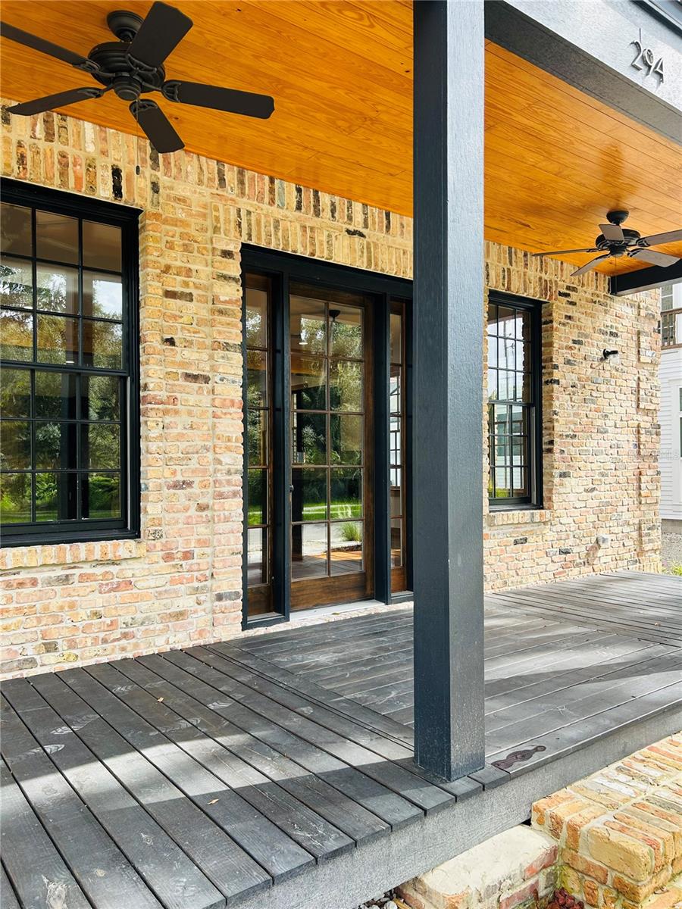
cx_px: 341
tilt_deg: -1.9
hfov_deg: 53.1
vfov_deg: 67.3
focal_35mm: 26
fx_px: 683
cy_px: 454
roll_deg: -0.4
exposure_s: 1/374
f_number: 1.5
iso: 50
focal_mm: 5.7
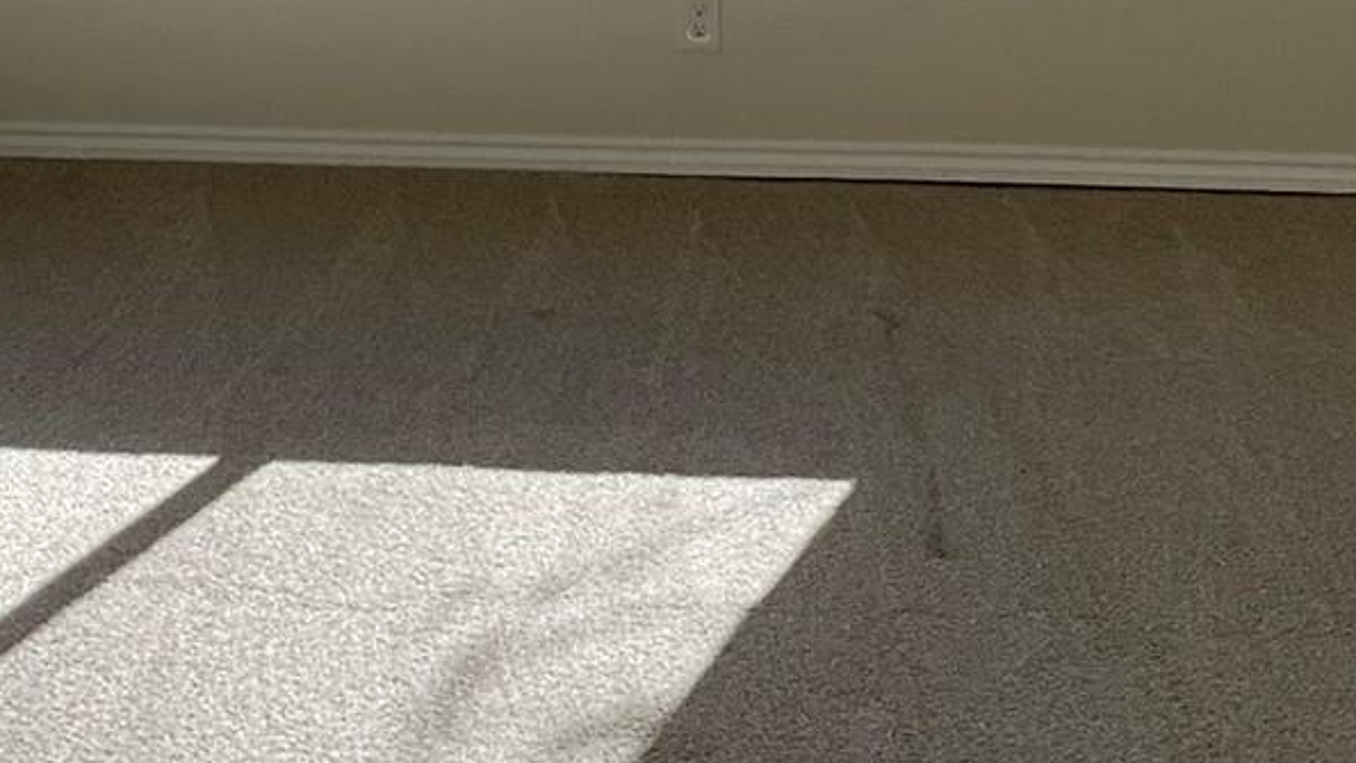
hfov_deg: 24.9
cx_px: 504
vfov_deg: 13.5
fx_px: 3057
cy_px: -344
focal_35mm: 85
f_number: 1.8
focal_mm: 3
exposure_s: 1/759
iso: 16
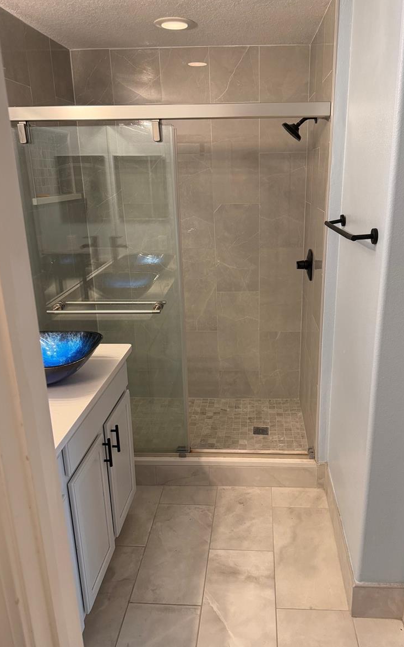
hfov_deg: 47.4
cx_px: 236
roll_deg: +0.6
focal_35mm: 26
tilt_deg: -16.5
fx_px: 458
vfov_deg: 70.4
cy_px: 319
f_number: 1.78
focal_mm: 6.76
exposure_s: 1/120
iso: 320
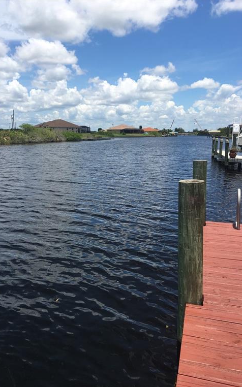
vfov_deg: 61.2
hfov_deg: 40.4
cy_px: 194
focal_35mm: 31
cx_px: 99
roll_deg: -1.1
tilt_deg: -8.8
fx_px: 327
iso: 25
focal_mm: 4.15
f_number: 2.2
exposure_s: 1/2198
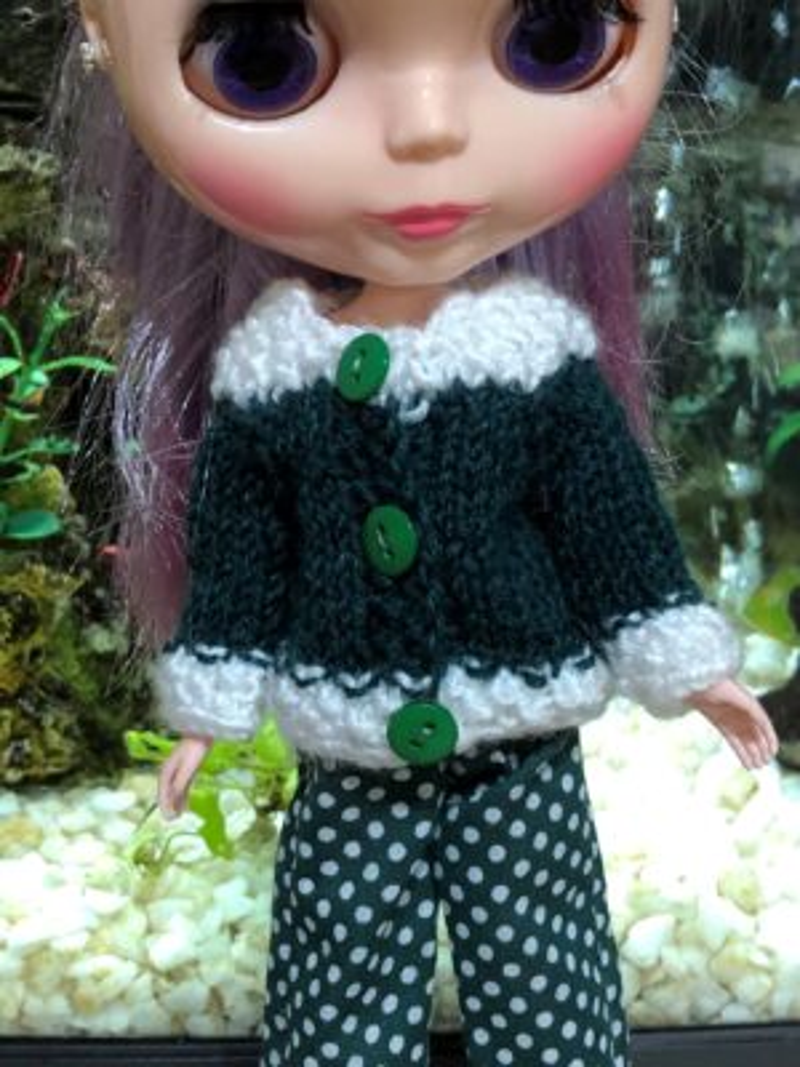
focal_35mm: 28
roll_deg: -1.2
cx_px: 400
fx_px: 863
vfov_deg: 63.4
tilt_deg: -10.1
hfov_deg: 49.7
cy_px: 534
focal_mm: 3.99
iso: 50
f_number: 1.8
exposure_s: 1/17
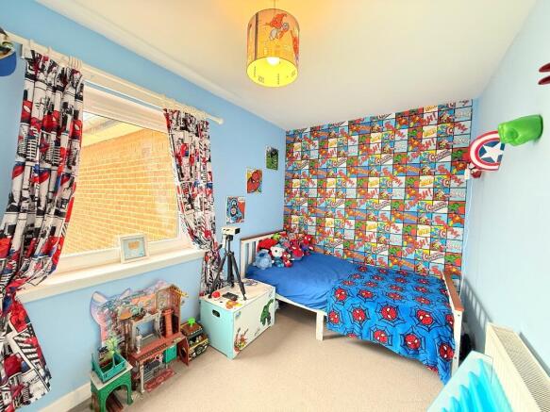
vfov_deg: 85.7
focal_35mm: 14
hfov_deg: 102.1
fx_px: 222
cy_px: 206
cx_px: 275
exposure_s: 1/67
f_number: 2.2
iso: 320
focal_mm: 2.22
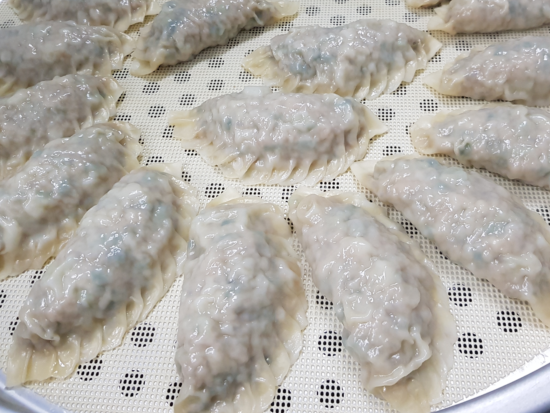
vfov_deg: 41.3
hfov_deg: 53.9
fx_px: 540
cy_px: 144
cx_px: 297
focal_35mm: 34
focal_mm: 4.3
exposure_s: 1/60
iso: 200
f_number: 1.7
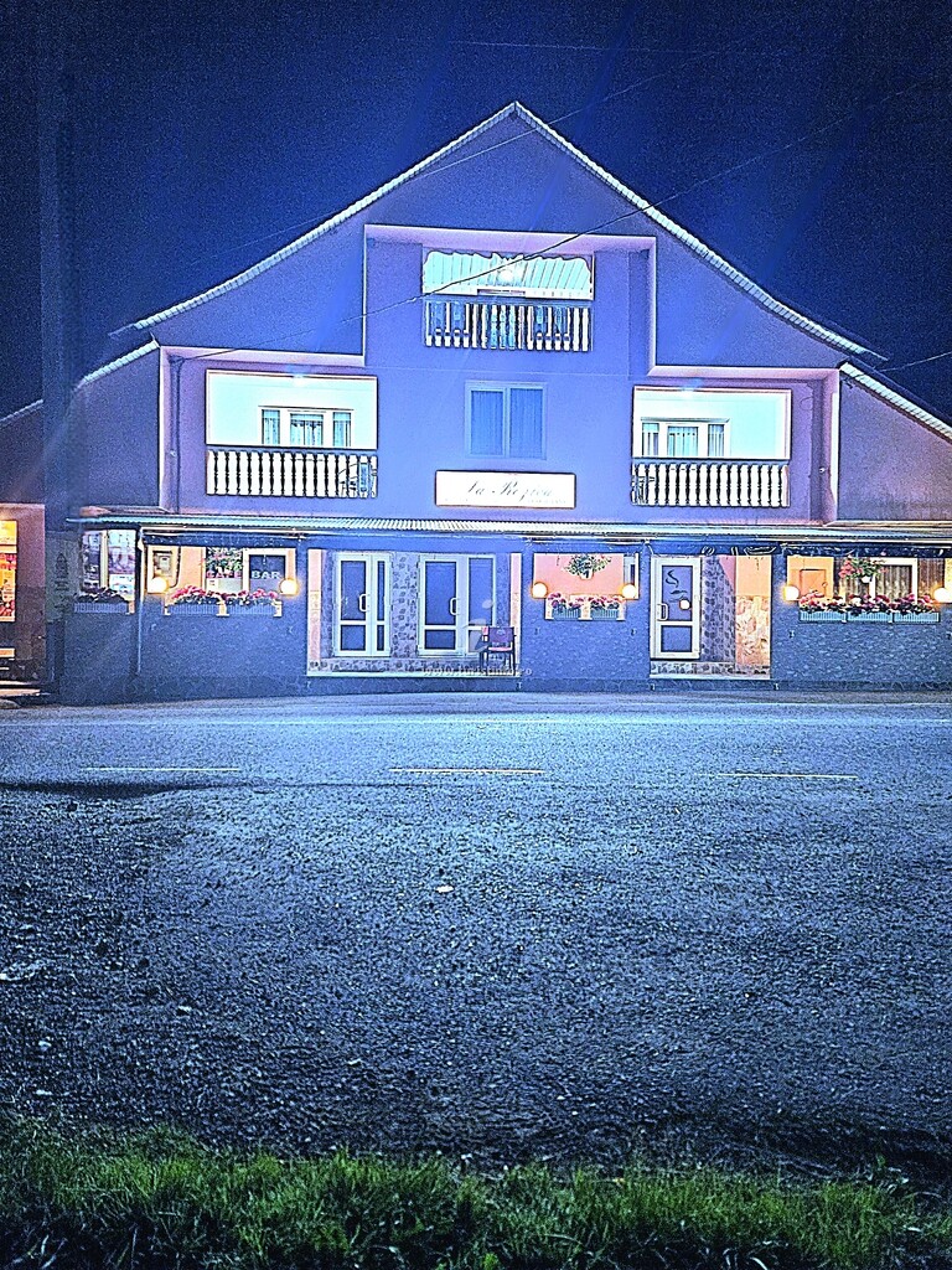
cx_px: 476
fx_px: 843
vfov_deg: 73.9
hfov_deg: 58.9
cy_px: 635
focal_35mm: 23
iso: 640
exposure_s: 1/33.4
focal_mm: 5.4
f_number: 1.8
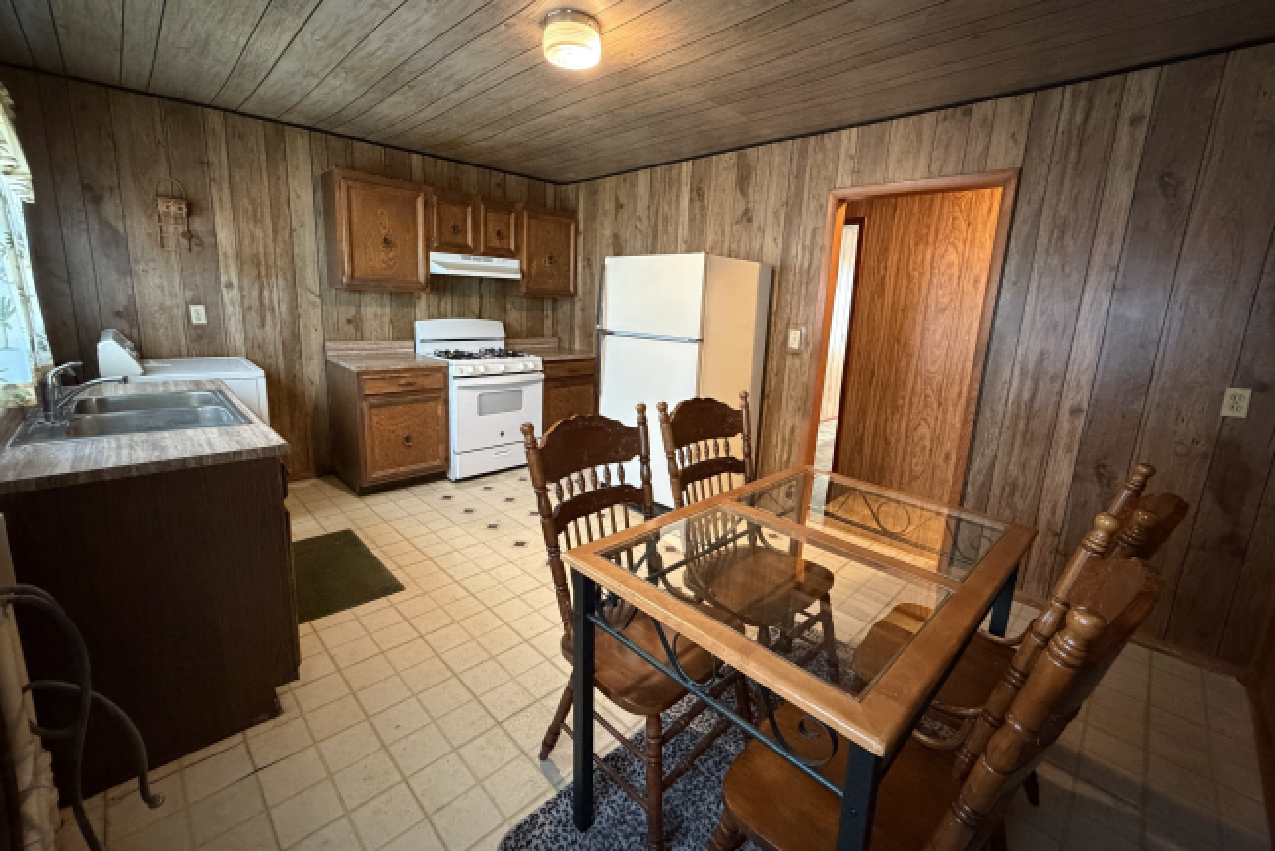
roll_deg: -2.7
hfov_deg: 100.4
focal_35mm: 15
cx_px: 638
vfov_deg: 77.3
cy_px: 402
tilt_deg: -10.3
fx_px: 531
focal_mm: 2.22
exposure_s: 1/40
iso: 1000
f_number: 2.2
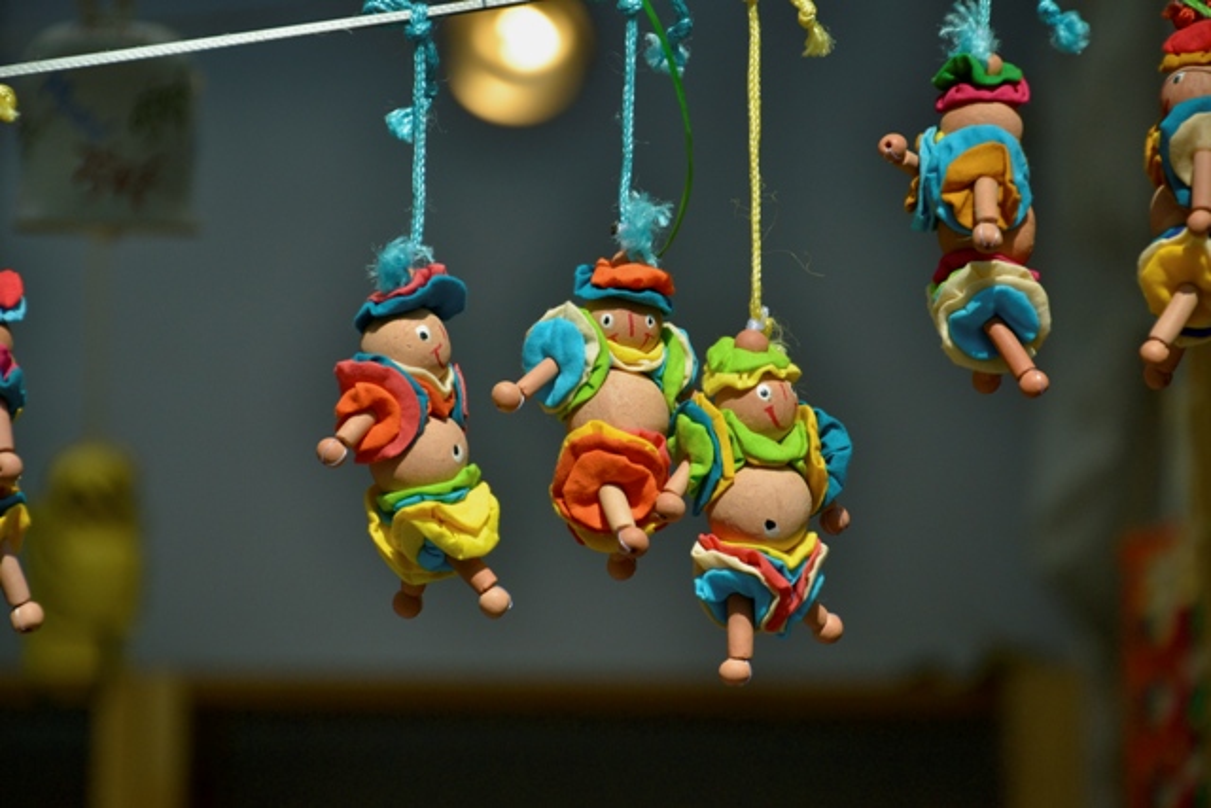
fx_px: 5299
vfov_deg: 8.7
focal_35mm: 158
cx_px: 606
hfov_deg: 13.0
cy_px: 404
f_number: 5.6
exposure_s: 1/1250
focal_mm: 105
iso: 400
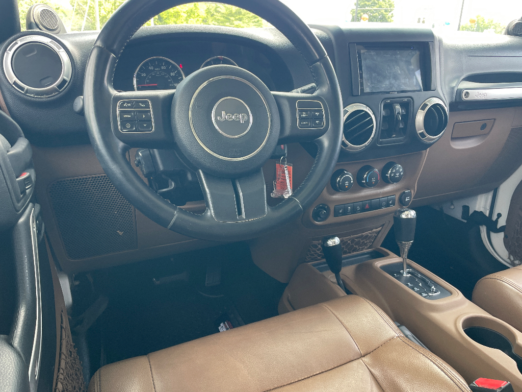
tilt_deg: -20.2
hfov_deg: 67.3
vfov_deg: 53.1
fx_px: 392
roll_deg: -1.8
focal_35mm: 26
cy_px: 196
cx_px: 261
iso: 80
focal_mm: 4.2
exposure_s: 1/121
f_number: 1.6
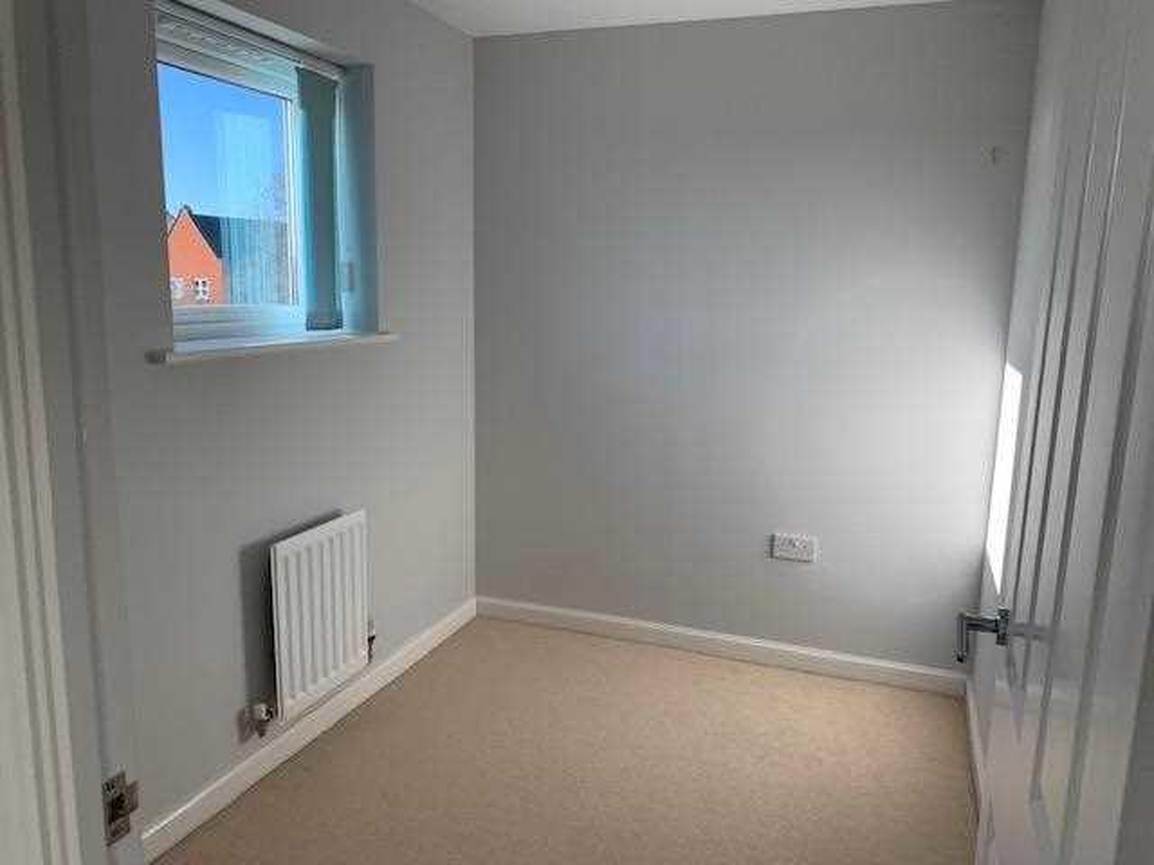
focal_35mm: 26
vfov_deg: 53.1
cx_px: 577
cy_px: 432
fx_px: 867
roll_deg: -2.0
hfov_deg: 67.3
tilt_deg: -11.6
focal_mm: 4.25
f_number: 1.8
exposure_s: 1/301
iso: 25
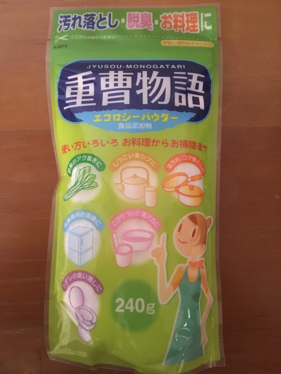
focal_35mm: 29
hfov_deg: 48.2
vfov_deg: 61.7
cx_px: 140
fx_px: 314
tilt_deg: -86.4
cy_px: 187
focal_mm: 4.15
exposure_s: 1/15
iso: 320
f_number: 2.2
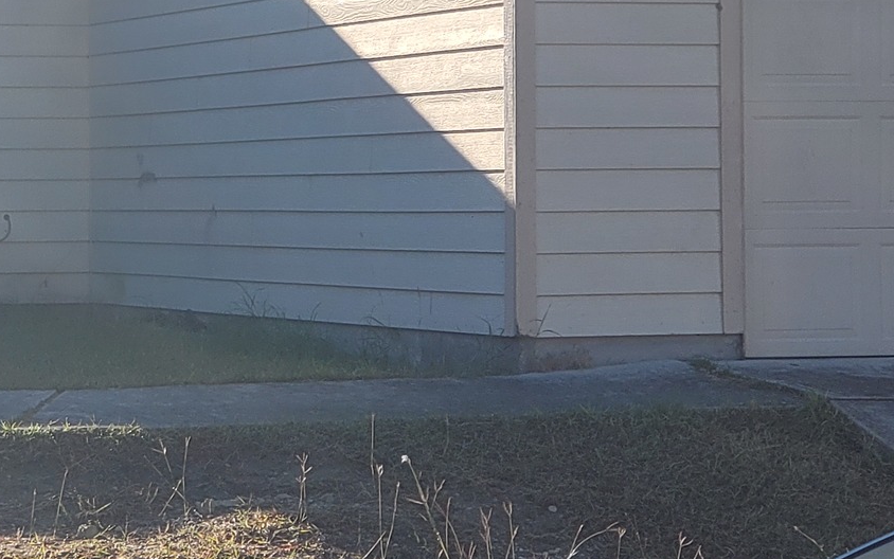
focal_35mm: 94
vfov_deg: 13.8
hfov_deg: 21.8
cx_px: 191
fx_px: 2291
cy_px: 93
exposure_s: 1/834
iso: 25
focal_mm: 6
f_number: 2.4
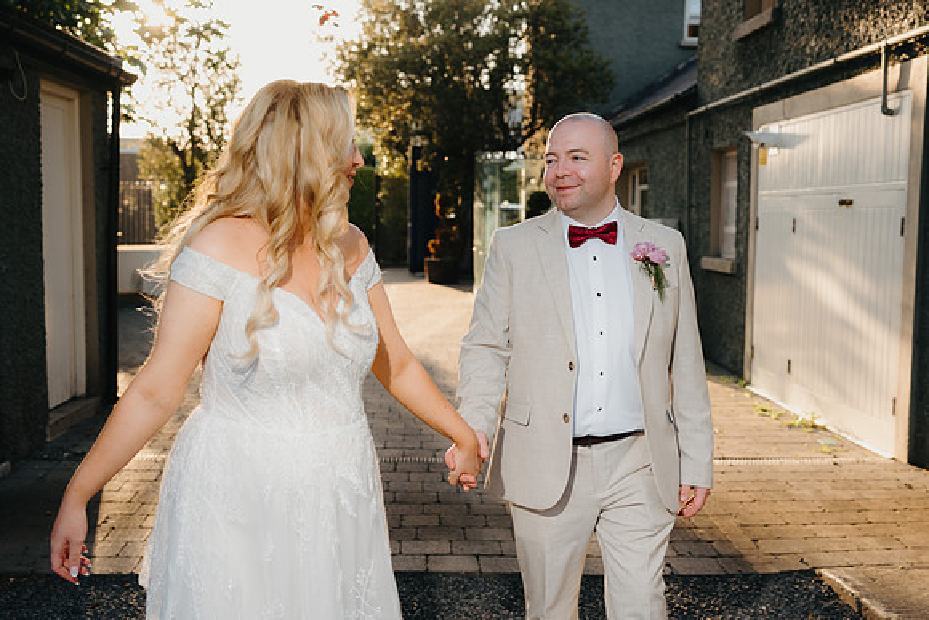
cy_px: 308
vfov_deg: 33.7
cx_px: 457
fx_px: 1022
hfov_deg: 48.9
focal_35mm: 40
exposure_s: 1/250
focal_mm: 35
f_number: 3.2
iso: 100
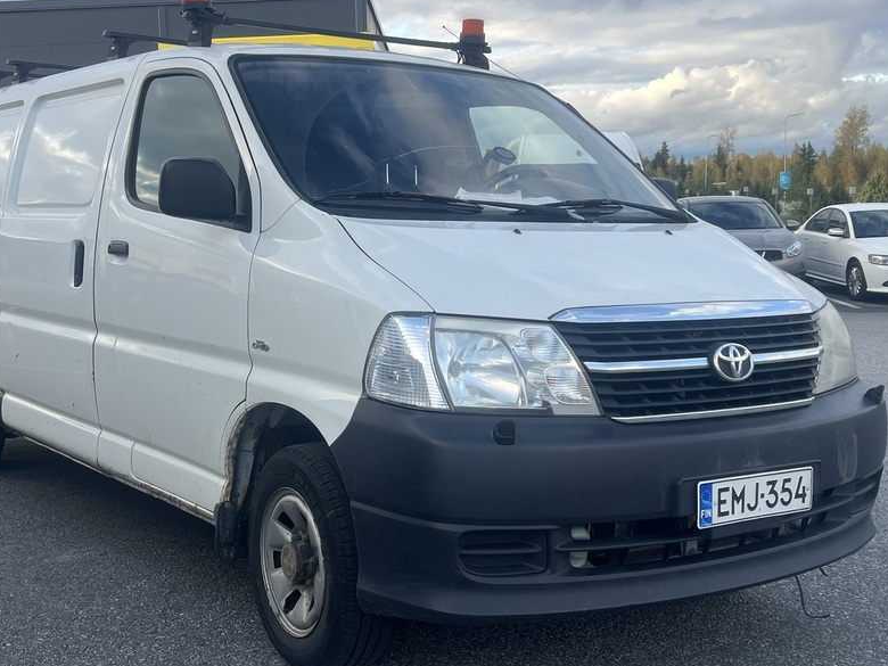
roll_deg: +2.8
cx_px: 375
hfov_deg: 39.6
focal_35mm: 48
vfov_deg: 30.3
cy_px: 332
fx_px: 1231
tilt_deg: -6.8
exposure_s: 1/604
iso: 50
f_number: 1.5
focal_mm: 5.7
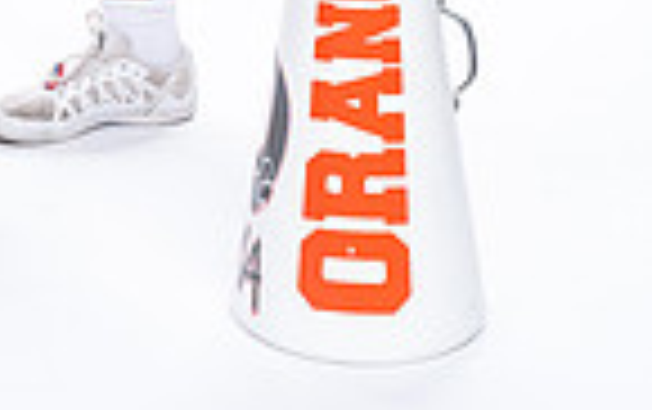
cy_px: -514
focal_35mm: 164
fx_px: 2918
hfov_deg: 12.6
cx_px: -13
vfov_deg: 7.6
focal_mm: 52
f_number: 5.6
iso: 400
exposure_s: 1/250
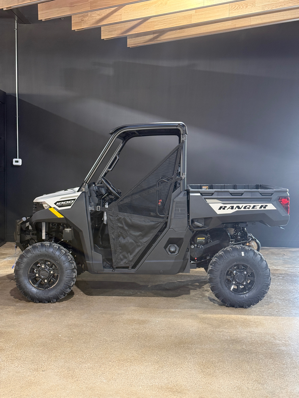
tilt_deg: -3.7
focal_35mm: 48
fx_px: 553
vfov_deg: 39.7
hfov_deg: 30.3
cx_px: 150
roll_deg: -1.6
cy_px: 199
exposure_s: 1/60
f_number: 1.78
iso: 250
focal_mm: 6.76
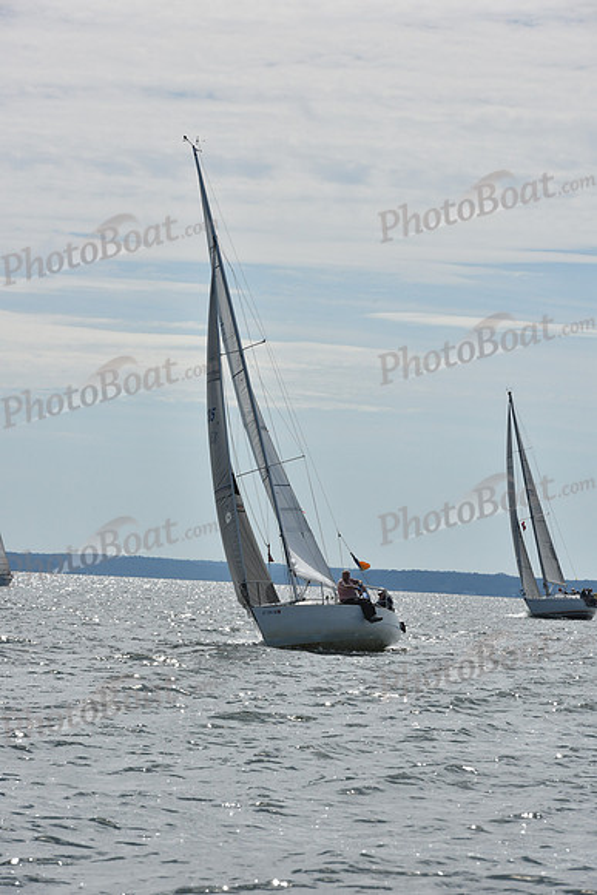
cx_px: 298
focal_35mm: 165
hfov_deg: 8.3
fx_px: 4102
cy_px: 448
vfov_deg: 12.4
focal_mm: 165
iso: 320
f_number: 13
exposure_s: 1/1000
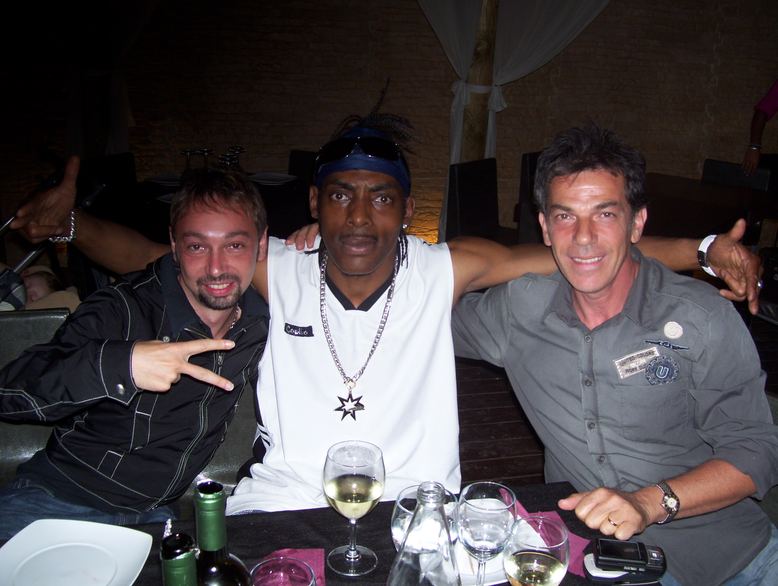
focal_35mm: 36
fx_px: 810
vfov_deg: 39.7
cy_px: 293
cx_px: 389
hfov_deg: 51.3
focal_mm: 6
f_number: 2.7
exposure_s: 1/60
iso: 80
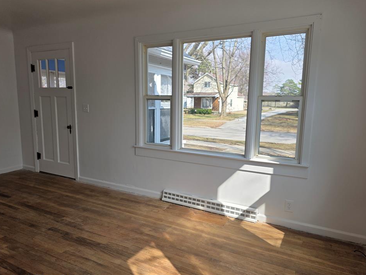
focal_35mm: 25
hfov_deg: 69.4
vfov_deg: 54.9
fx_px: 264
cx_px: 182
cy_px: 142
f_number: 1.7
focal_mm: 6.3
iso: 80
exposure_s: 1/1962
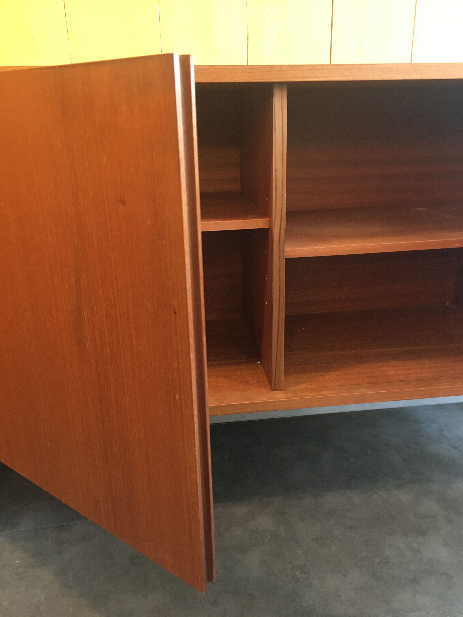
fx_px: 517
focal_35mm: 29
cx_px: 232
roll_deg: +0.3
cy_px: 308
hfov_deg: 48.2
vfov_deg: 61.7
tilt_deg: -19.8
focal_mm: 4.15
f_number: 2.2
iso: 200
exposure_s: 1/20
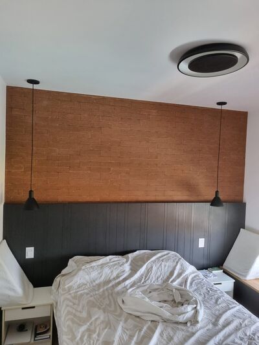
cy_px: 172
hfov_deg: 53.1
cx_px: 130
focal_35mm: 26
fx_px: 259
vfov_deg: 67.3
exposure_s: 1/120
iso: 200
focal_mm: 5.4
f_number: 1.8
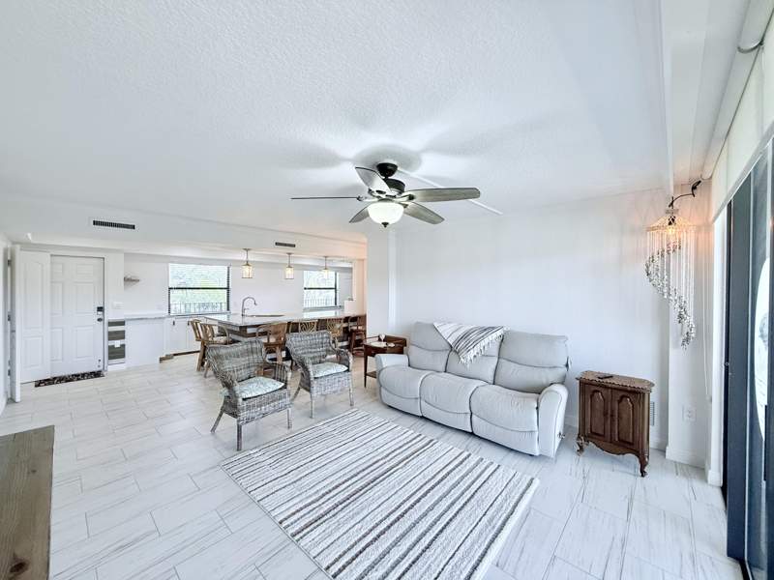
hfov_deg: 102.1
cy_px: 290
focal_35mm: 14
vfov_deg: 85.7
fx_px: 313
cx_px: 387
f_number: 2.2
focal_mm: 2.22
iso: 160
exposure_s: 1/120
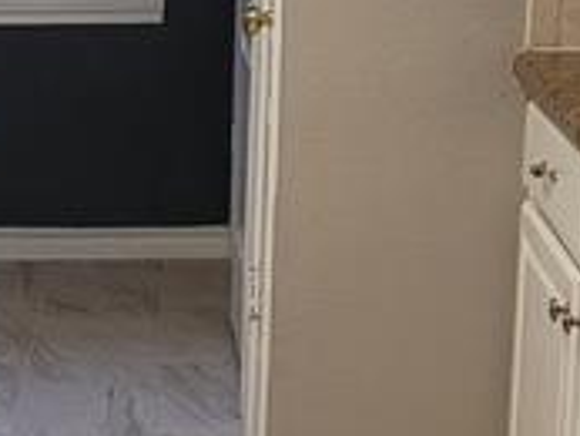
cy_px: 607
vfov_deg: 9.4
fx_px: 2582
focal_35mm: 154
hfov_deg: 12.5
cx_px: -101
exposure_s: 1/120
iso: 125
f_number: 1.8
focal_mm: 5.4
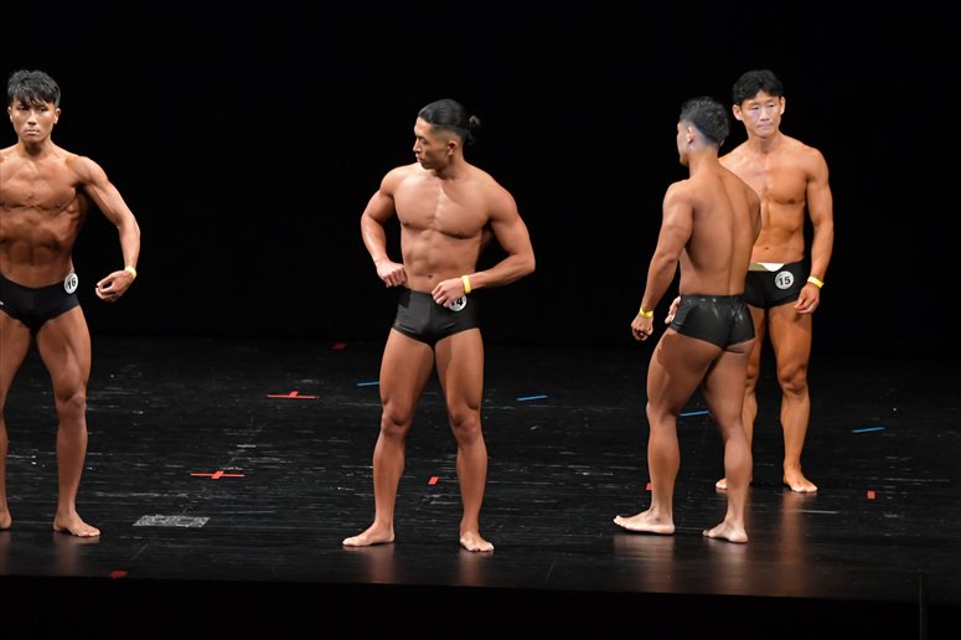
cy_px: 320
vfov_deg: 6.8
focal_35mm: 202
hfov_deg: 10.2
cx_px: 480
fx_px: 5390
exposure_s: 1/400
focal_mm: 135
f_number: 5.6
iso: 3200
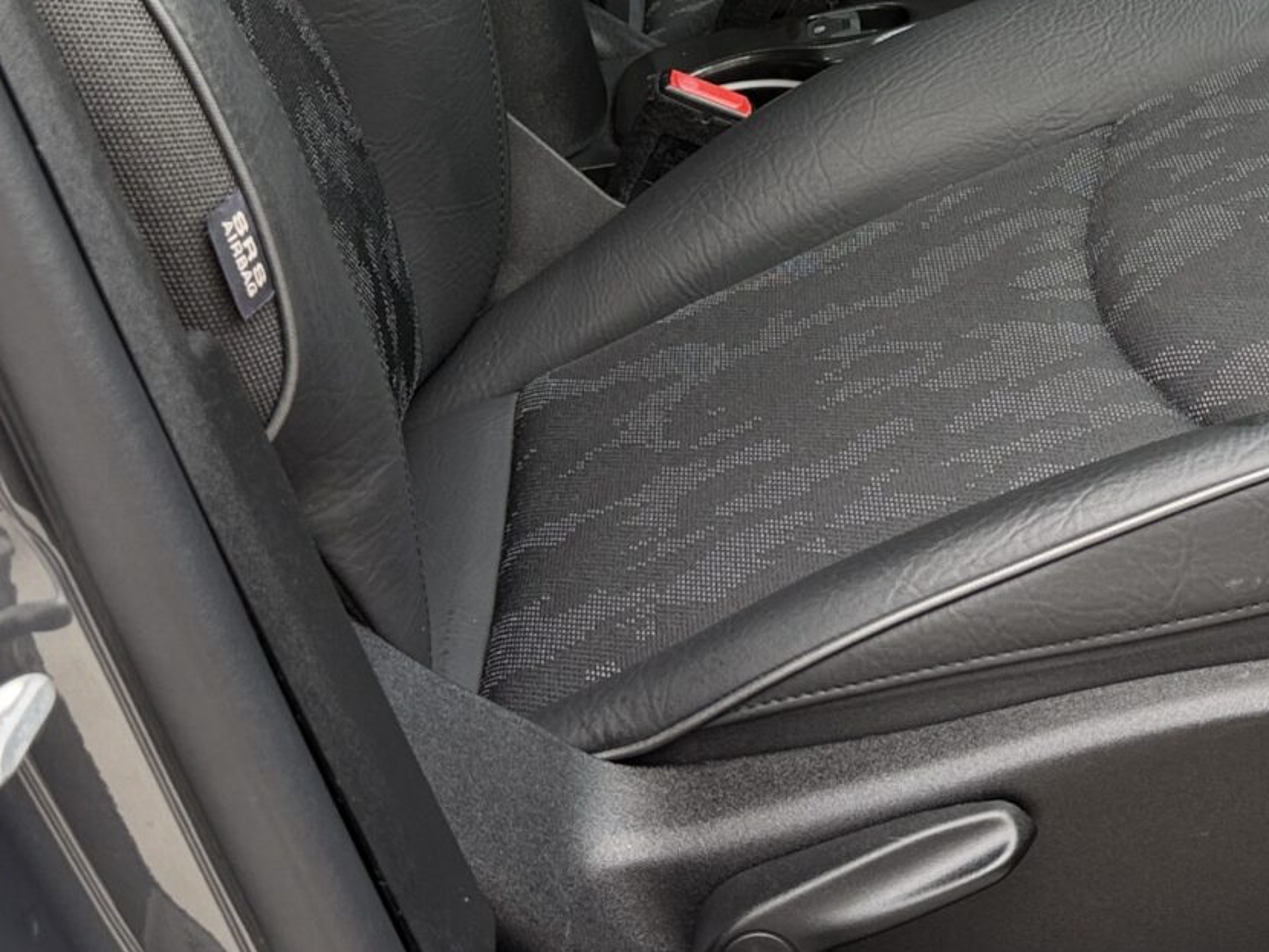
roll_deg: +3.4
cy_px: -183
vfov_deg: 18.8
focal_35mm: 74
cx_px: 1211
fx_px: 2714
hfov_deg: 25.3
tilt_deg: -15.0
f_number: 1.78
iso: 80
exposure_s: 1/172
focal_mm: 6.76
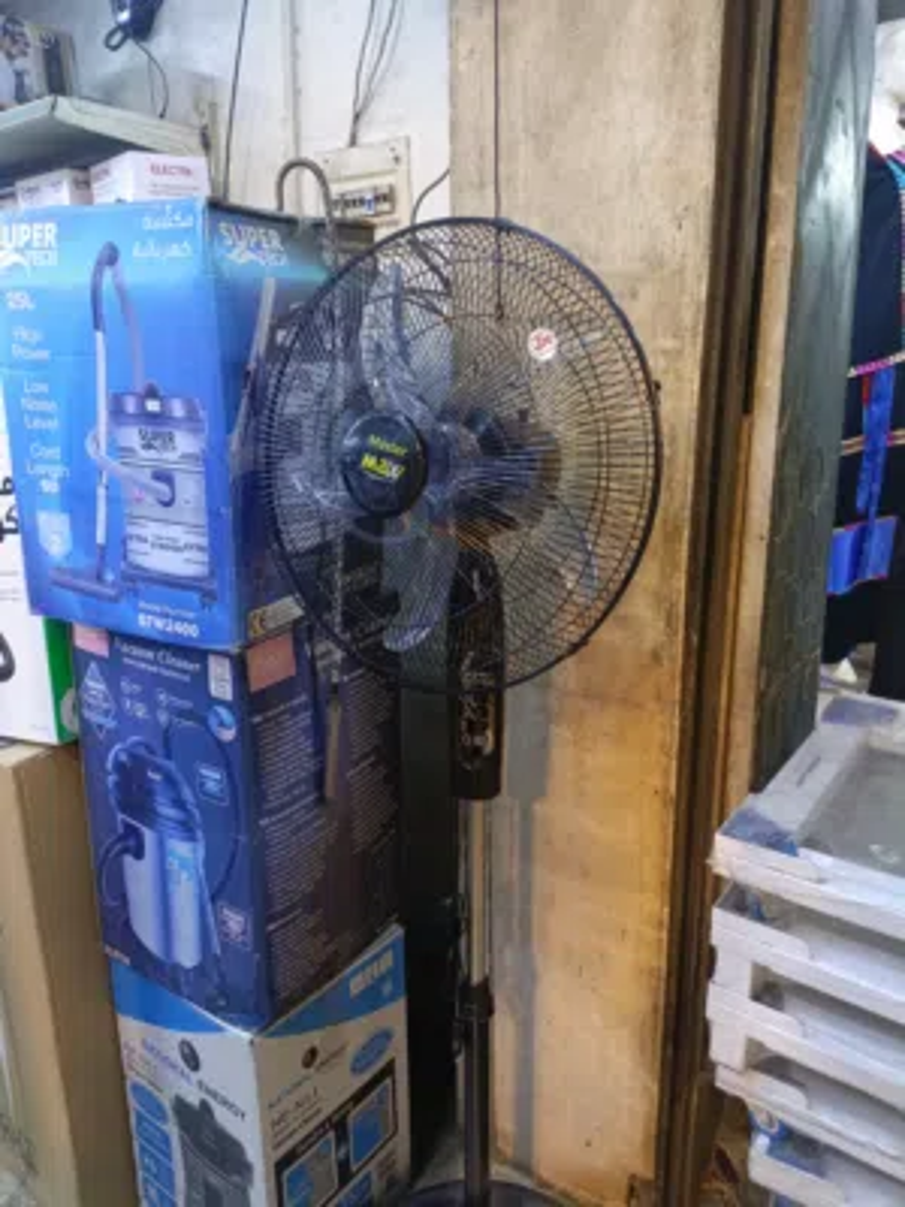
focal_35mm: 25
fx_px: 871
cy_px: 604
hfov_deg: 54.9
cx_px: 452
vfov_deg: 69.4
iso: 699
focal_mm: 4.76
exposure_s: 1/50
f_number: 1.69
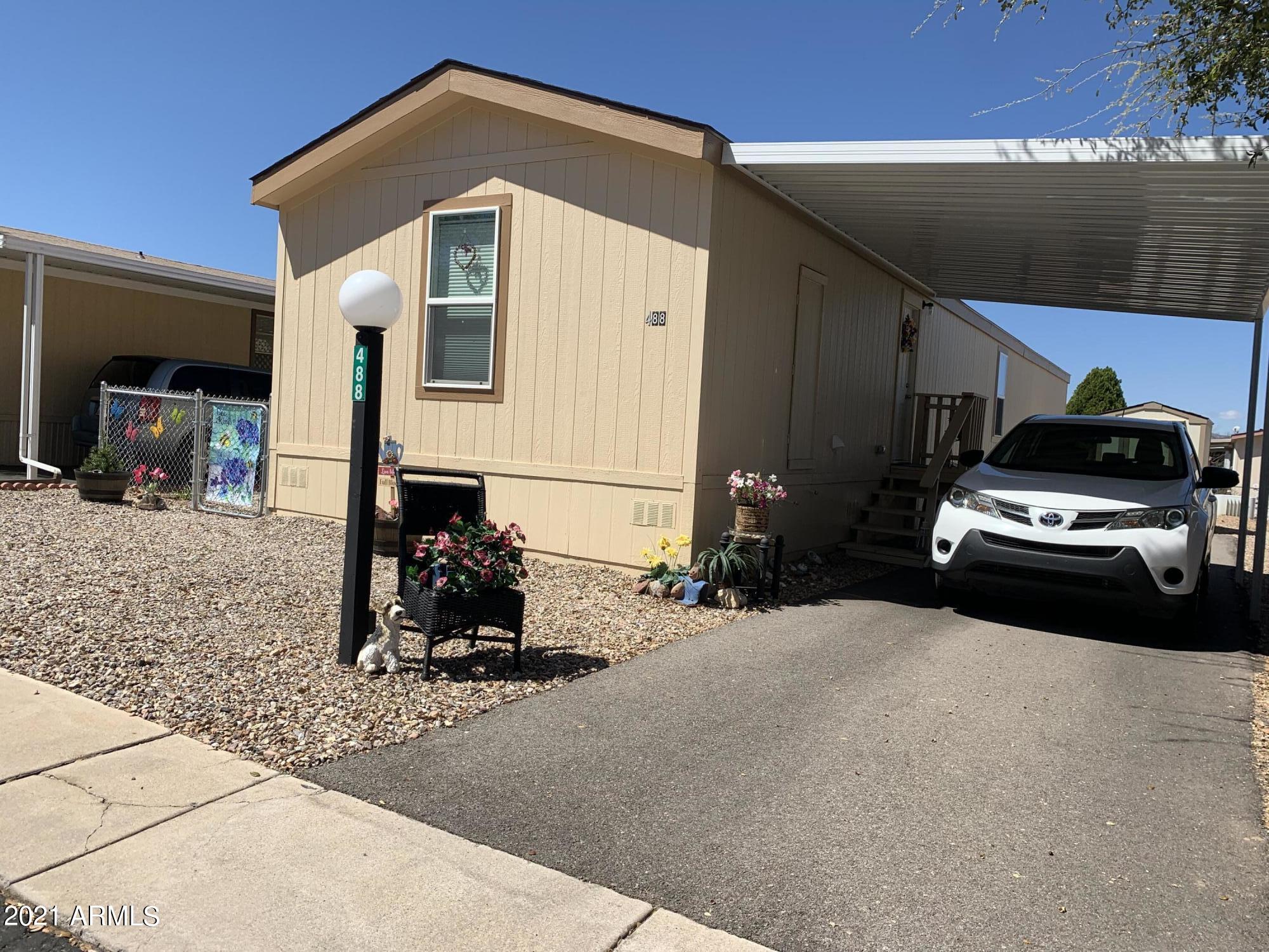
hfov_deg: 67.3
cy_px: 476
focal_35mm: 26
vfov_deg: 53.1
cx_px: 634
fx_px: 953
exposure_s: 1/2755
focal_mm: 4.25
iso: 25
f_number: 1.8
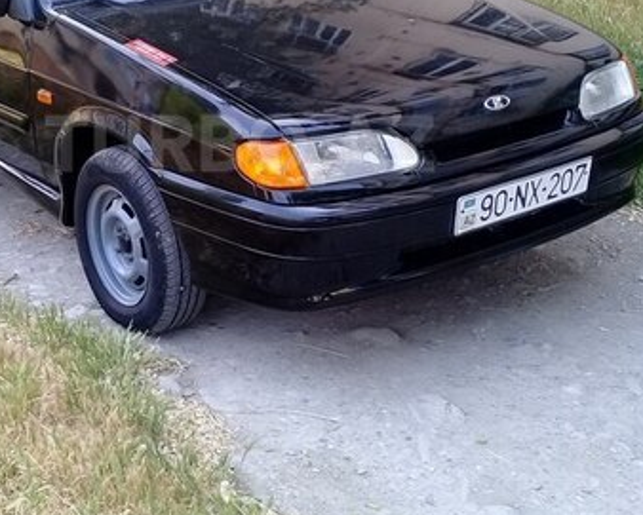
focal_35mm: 59
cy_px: 143
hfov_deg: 31.8
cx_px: 240
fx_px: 1124
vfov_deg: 25.6
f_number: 2.2
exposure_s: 1/106
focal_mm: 3.3
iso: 50
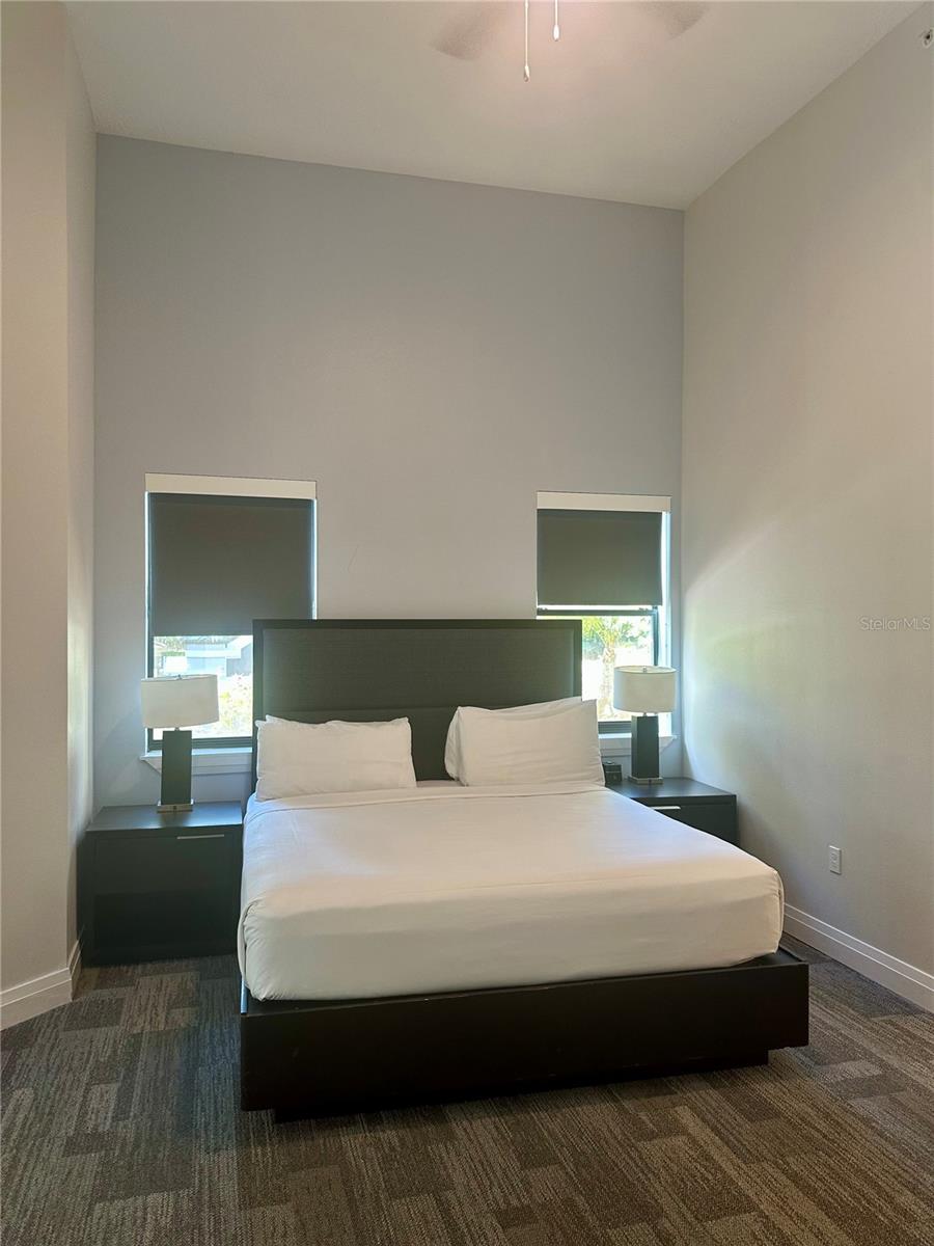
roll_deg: +0.6
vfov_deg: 71.6
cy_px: 623
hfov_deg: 56.8
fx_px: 863
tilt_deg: +2.2
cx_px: 467
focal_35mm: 24
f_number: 1.78
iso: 125
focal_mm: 6.86
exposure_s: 1/60
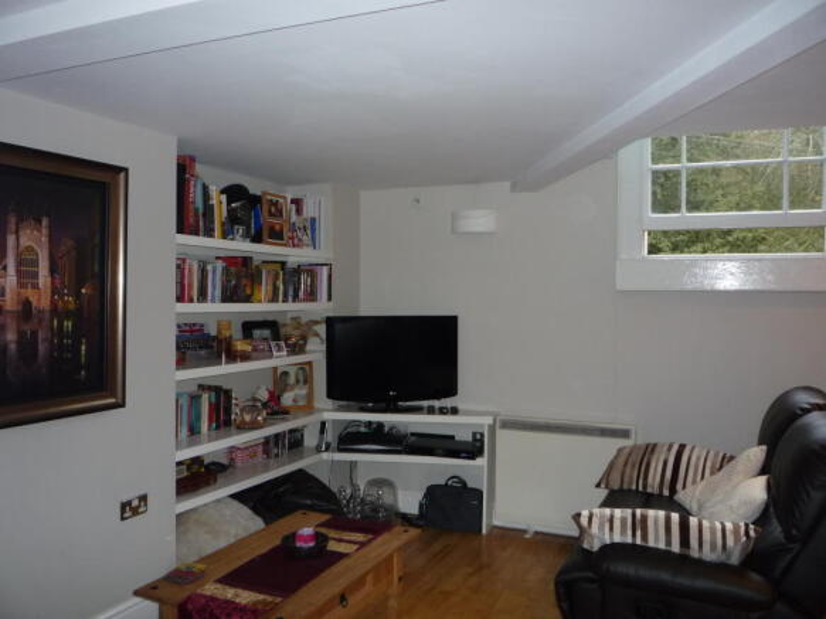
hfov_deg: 60.0
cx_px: 413
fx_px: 716
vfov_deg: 46.8
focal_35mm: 30
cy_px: 310
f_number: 3.3
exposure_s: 1/30
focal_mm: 5.2
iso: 200
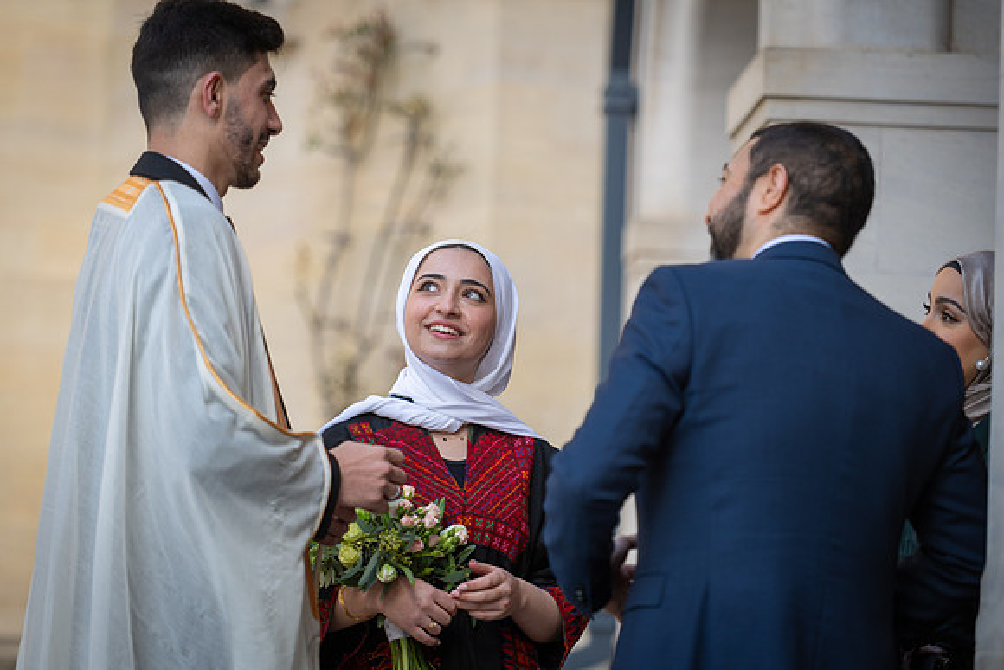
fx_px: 3905
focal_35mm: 140
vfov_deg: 9.8
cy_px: 335
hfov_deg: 14.7
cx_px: 502
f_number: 2.8
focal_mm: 140
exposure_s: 1/400
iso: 100
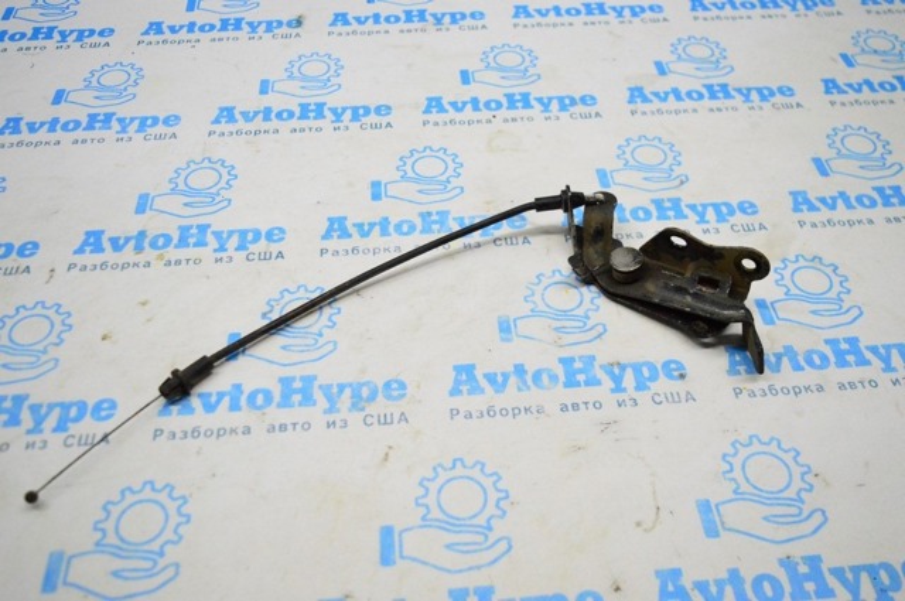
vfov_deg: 38.3
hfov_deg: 55.2
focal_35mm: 34
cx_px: 452
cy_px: 300
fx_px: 866
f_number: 3.8
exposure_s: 1/1000
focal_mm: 23
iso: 6400
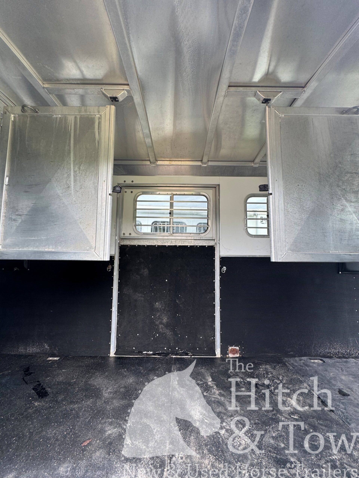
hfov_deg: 85.7
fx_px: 194
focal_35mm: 14
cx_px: 180
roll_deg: -1.2
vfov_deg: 102.1
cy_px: 239
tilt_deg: +3.3
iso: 40
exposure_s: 1/124
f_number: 2.2
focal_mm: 2.22
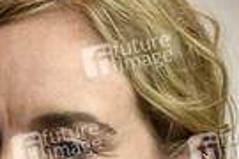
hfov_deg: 2.3
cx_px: -96
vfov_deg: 1.5
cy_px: 189
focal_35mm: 902
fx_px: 5988
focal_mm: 180
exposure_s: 1/400
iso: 1250
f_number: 4
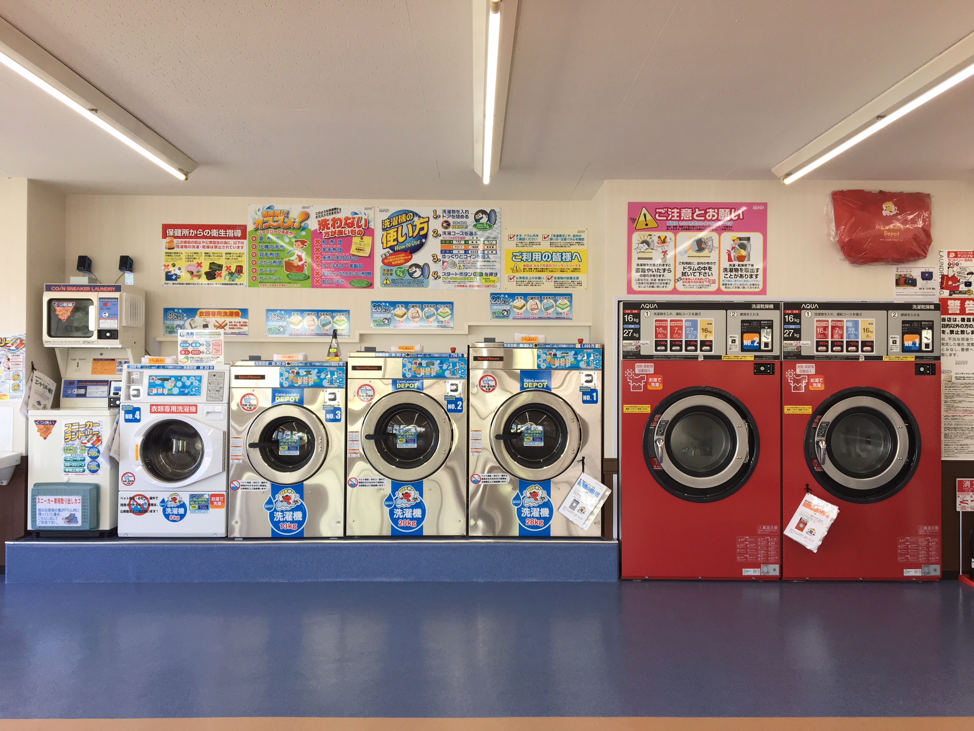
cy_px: 366
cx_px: 487
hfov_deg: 61.7
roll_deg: -0.3
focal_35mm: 29
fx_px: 816
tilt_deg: +0.9
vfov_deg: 48.2
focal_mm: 4.15
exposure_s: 1/120
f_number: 2.2
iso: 32
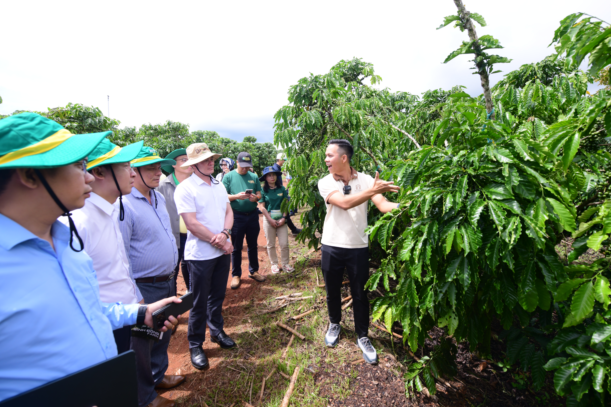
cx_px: 310
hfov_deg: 100.4
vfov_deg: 77.2
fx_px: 255
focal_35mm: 15
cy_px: 191
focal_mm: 14
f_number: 5
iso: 320
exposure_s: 1/640
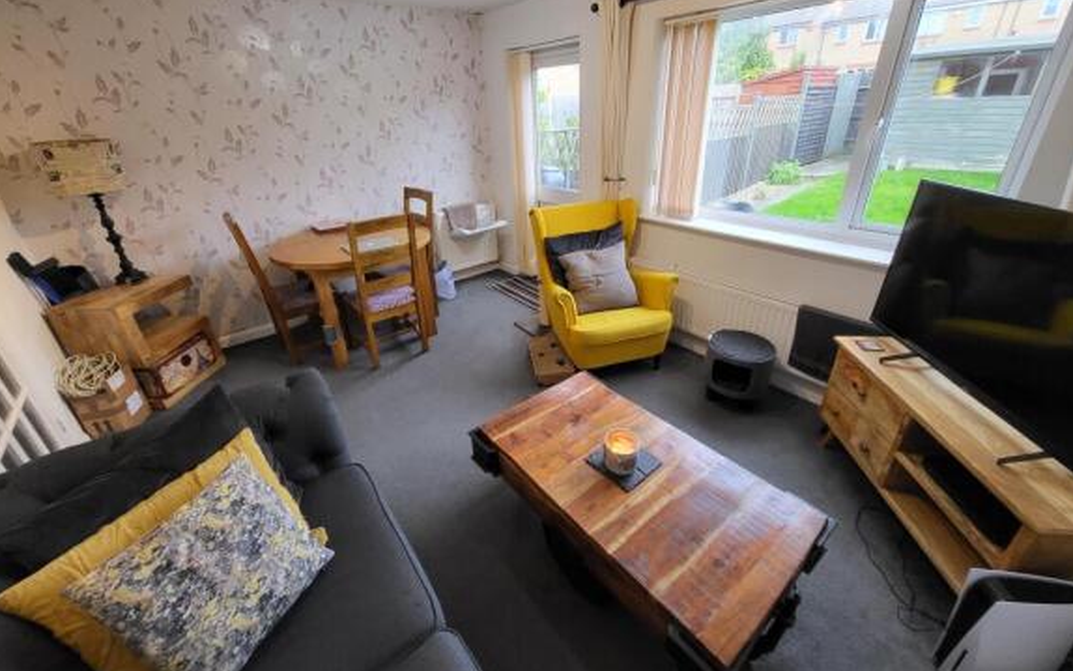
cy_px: 309
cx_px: 536
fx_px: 409
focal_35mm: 14
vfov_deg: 78.5
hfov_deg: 105.3
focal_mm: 1.74
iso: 250
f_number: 2.2
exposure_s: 1/50
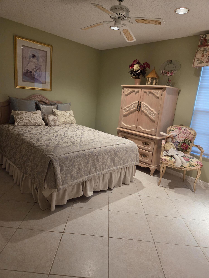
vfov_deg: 73.9
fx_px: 185
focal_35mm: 23
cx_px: 104
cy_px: 139
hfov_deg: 58.9
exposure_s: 1/120
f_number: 1.8
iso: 640
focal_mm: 5.4
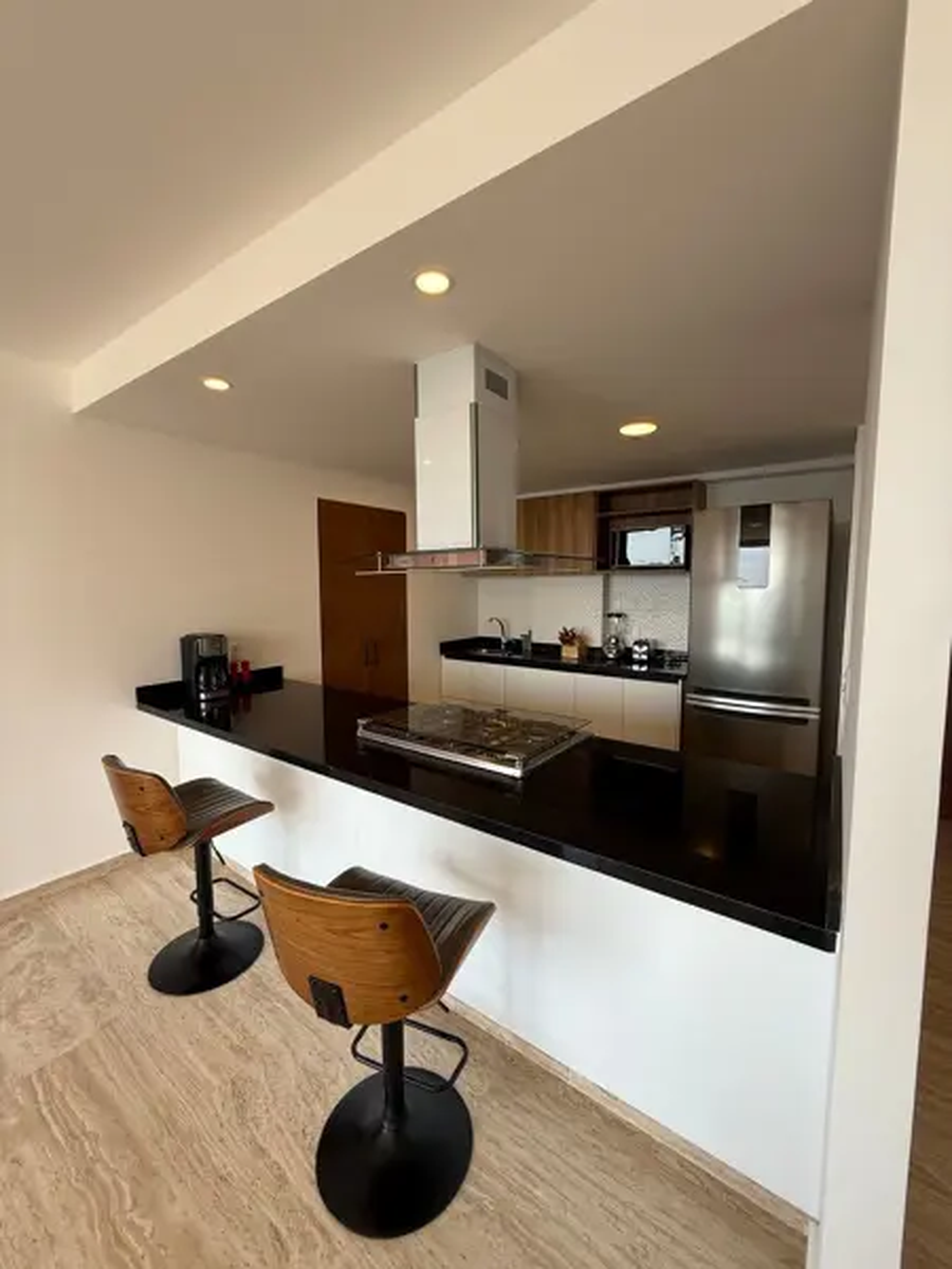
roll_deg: -0.6
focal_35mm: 14
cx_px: 476
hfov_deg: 85.7
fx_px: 513
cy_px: 634
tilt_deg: -4.8
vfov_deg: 102.1
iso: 50
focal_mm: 2.22
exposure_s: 1/134
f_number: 2.2
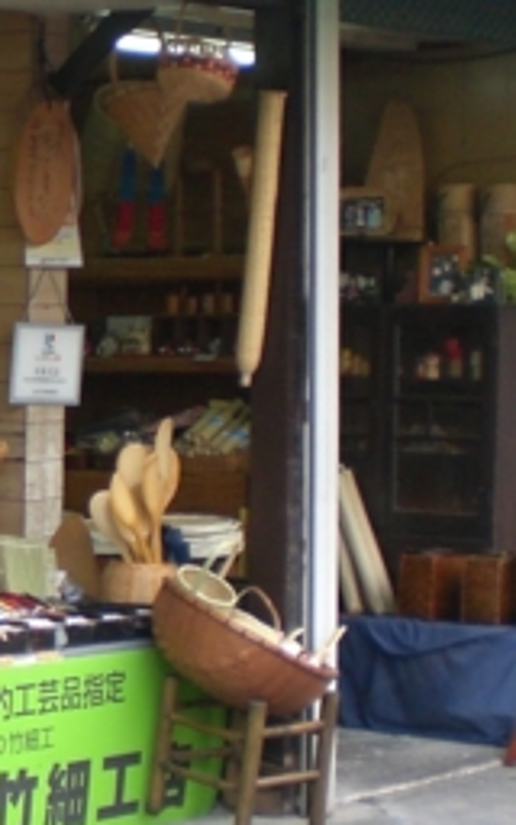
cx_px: -226
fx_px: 2835
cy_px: 348
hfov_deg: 10.1
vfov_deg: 16.6
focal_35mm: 126
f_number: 3.1
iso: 100
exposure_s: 1/80
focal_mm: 6.3
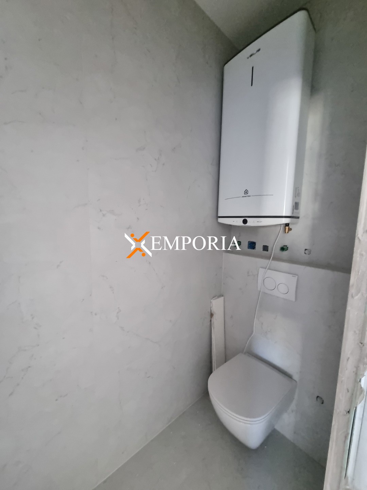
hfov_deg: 89.9
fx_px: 184
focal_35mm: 13
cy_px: 245
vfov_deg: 106.2
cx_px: 184
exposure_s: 1/33
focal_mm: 2.2
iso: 500
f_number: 2.2
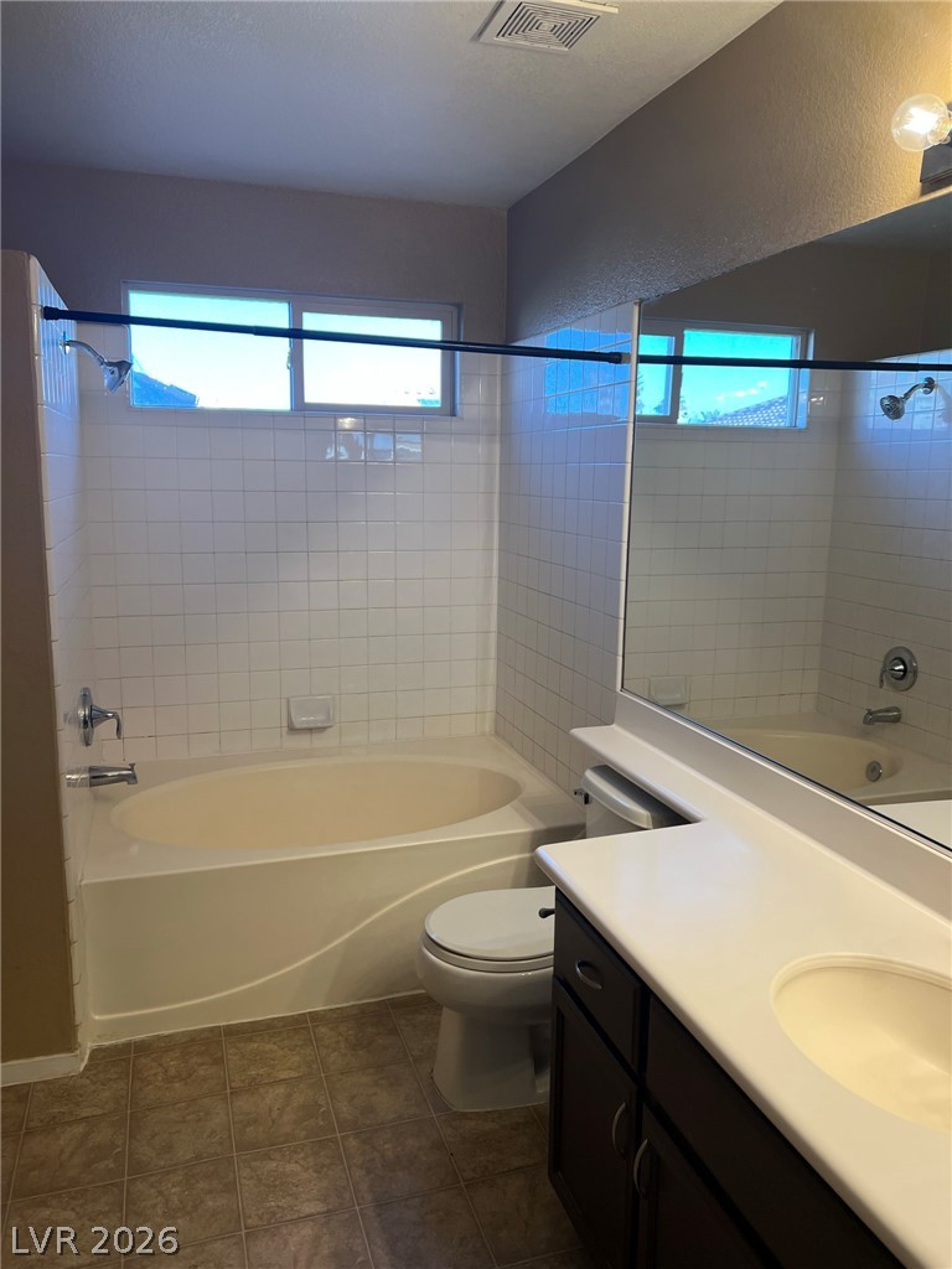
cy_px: 634
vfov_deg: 67.3
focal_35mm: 26
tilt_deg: -7.9
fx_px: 953
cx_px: 476
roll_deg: -1.7
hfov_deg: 53.1
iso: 100
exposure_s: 1/120
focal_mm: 5.7
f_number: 1.5
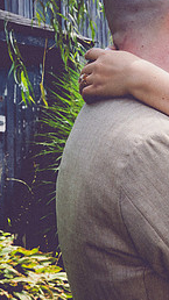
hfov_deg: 10.4
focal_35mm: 110
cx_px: 294
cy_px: 151
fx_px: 877
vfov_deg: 19.5
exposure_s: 1/200
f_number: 18
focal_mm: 46
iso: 2000
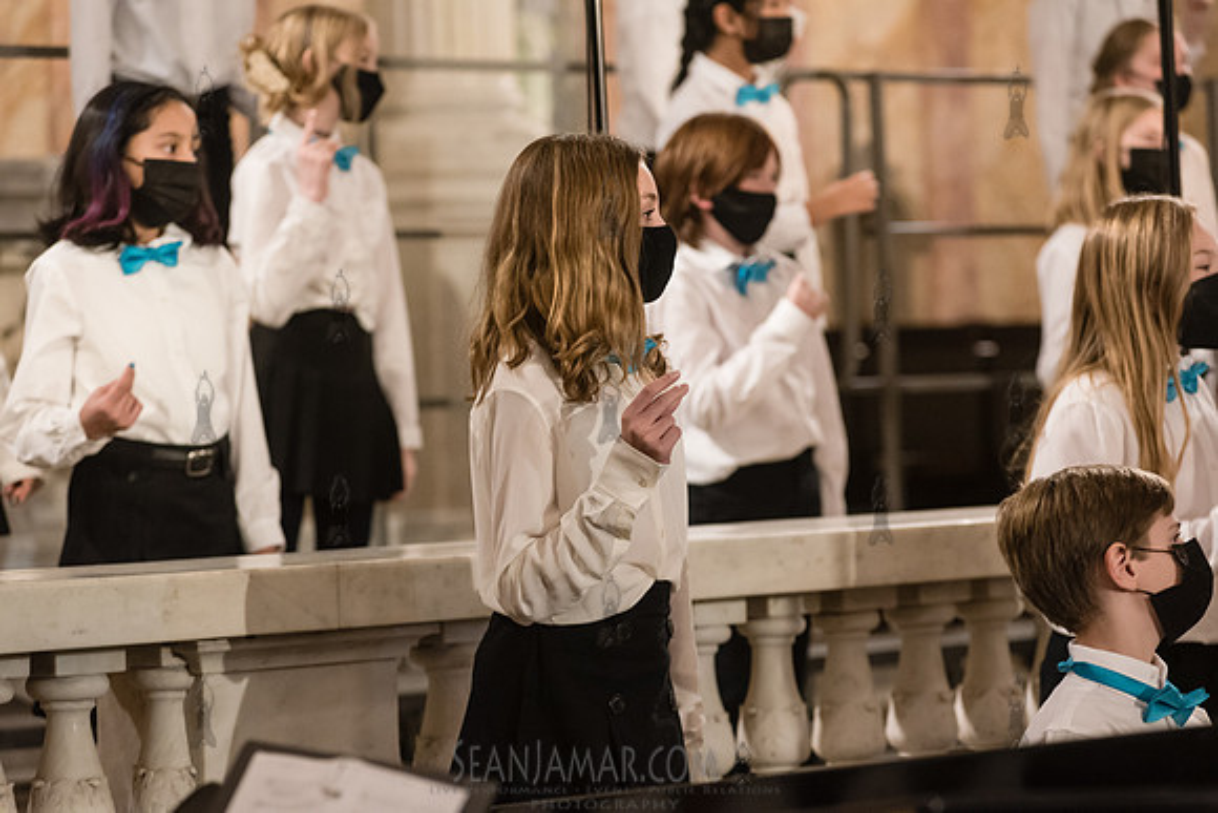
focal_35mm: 135
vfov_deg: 10.2
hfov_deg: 15.2
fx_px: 4568
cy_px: 406
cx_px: 609
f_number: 5
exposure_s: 1/125
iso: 4000
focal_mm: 135
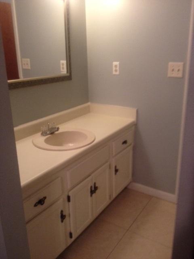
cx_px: 97
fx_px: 262
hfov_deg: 40.7
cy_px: 130
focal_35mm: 35
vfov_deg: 52.6
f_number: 2.4
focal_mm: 4.28
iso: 200
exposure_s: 1/20
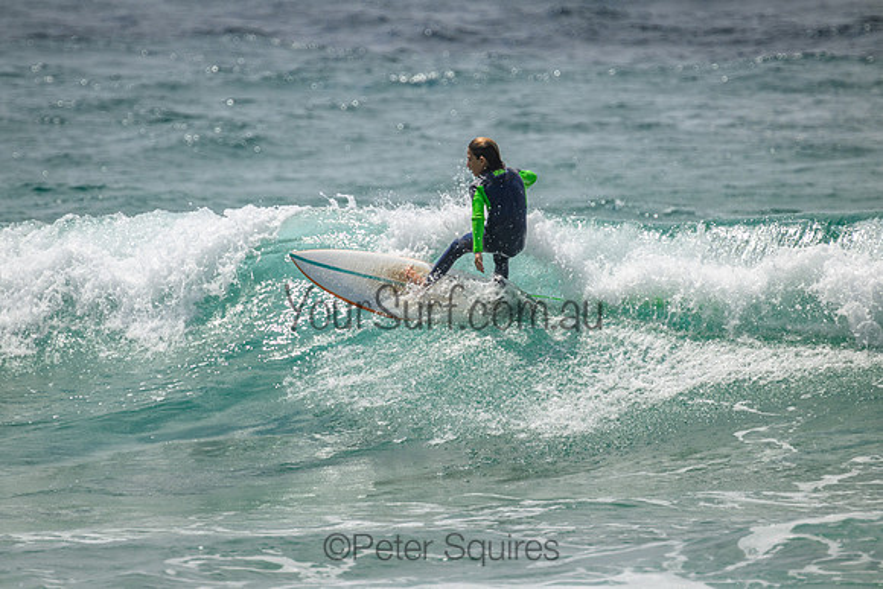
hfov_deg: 2.6
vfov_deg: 1.7
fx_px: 19626
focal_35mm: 800
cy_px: 294
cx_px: 442
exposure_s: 1/2000
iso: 560
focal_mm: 800
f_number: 11
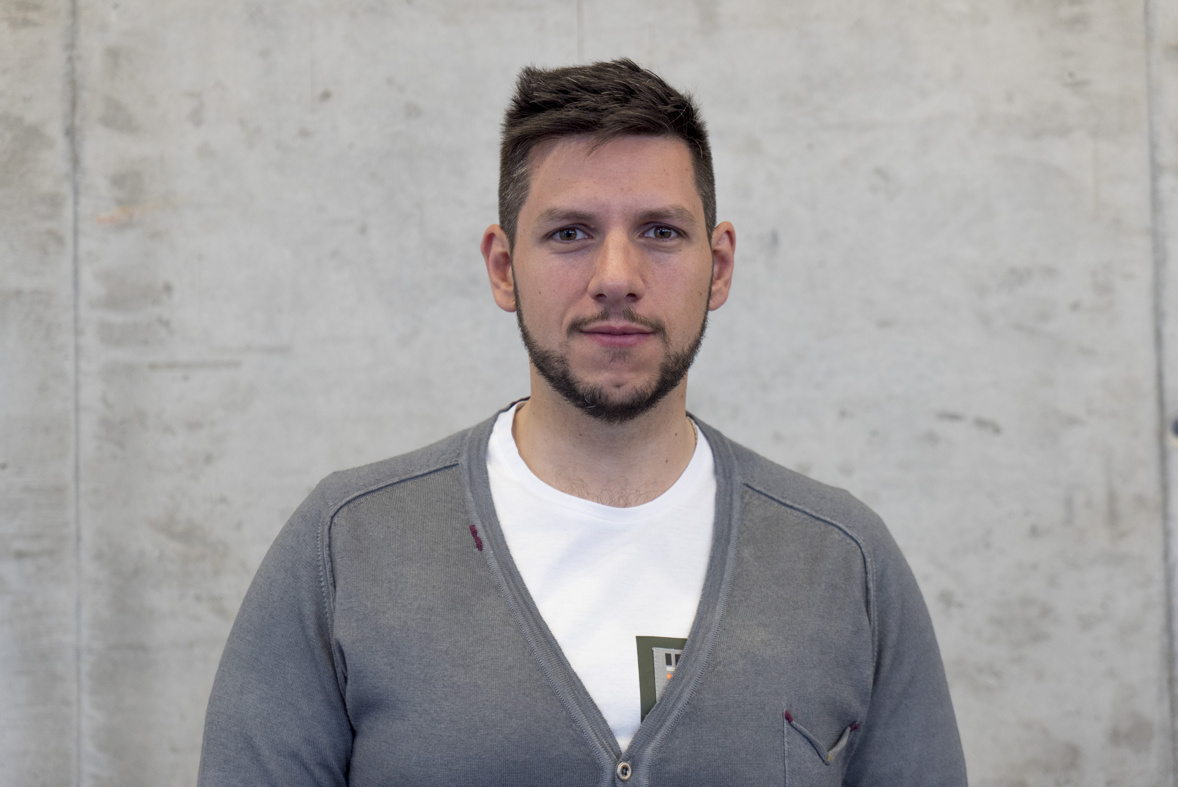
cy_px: 394
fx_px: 2161
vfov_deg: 20.6
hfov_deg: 30.5
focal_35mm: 66
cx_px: 589
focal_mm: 66
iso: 1250
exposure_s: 1/160
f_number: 4
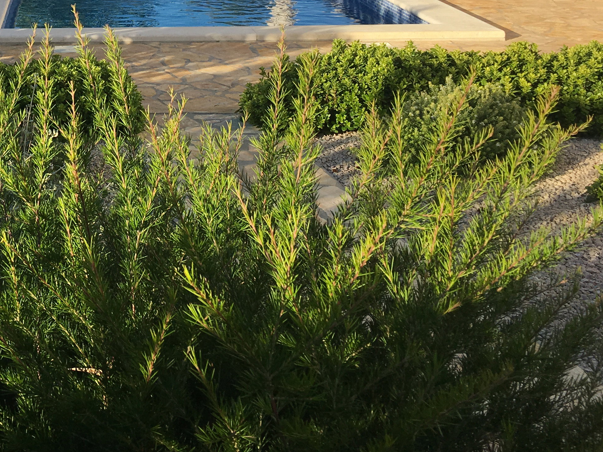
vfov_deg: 23.6
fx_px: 1045
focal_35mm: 60
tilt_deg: -9.8
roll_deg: +1.7
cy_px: 21
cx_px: -2
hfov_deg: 29.9
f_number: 2.2
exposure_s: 1/1326
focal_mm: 4.15
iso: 25
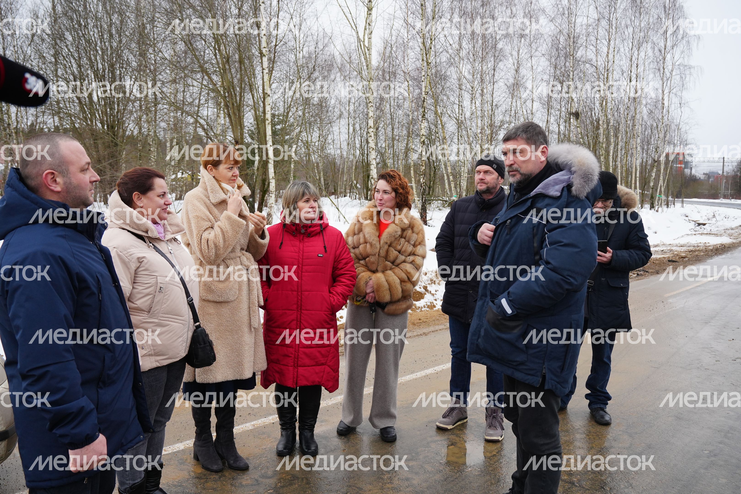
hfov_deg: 61.9
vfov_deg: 43.6
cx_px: 370
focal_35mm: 30
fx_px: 617
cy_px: 247
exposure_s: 1/400
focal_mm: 30
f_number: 5.6
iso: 800
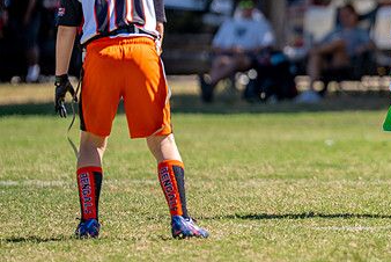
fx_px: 4250
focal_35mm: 391
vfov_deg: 3.5
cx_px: 425
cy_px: 33
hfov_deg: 5.3
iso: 160
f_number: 2.8
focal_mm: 178
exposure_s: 1/1250
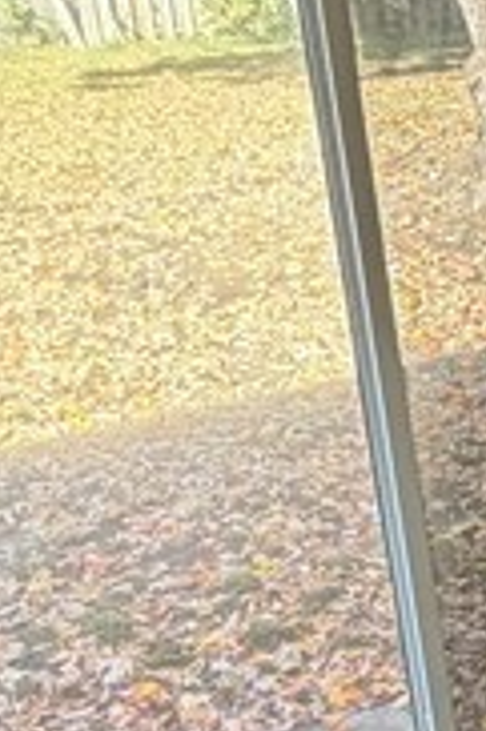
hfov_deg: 14.6
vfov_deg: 24.1
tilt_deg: -24.9
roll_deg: +2.2
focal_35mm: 82
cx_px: 876
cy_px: 651
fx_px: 1664
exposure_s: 1/121
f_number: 2.2
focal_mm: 2.22
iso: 100
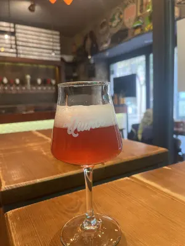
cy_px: 123
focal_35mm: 26
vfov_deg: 67.3
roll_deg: +2.7
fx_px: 185
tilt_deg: -8.3
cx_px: 92
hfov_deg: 53.1
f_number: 1.6
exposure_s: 1/50
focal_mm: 5.1
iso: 160
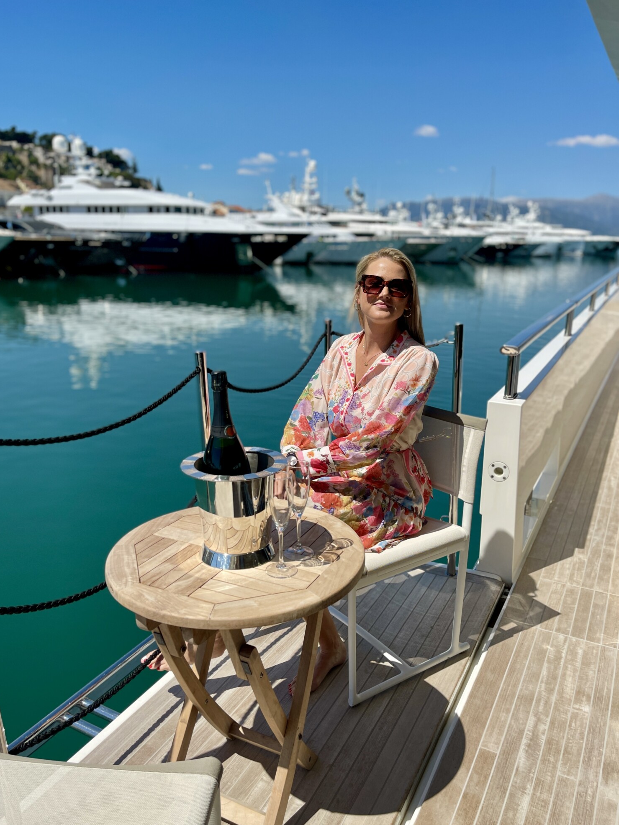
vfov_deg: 65.3
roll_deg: -1.6
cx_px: 298
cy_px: 428
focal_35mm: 27
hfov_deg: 51.3
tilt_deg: -16.4
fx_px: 644
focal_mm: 5.1
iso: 50
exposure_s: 1/7407
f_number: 1.6
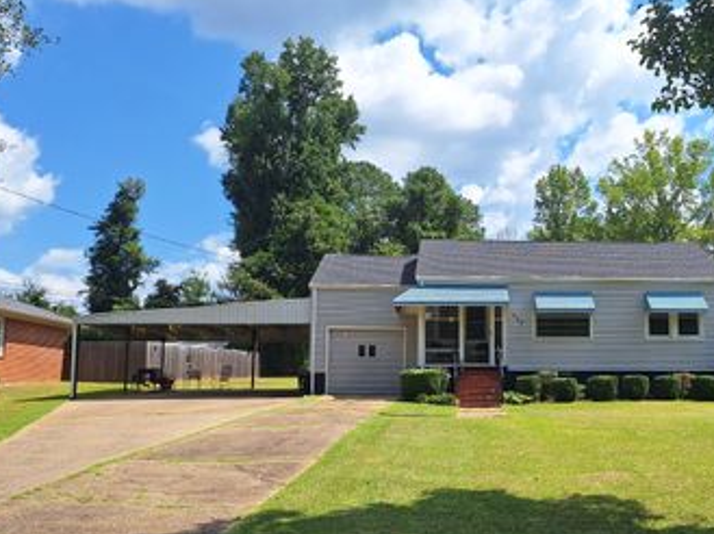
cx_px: 482
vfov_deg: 40.5
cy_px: 316
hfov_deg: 51.6
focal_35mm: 35
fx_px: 721
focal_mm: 5.54
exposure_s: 1/3344
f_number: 1.8
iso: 40
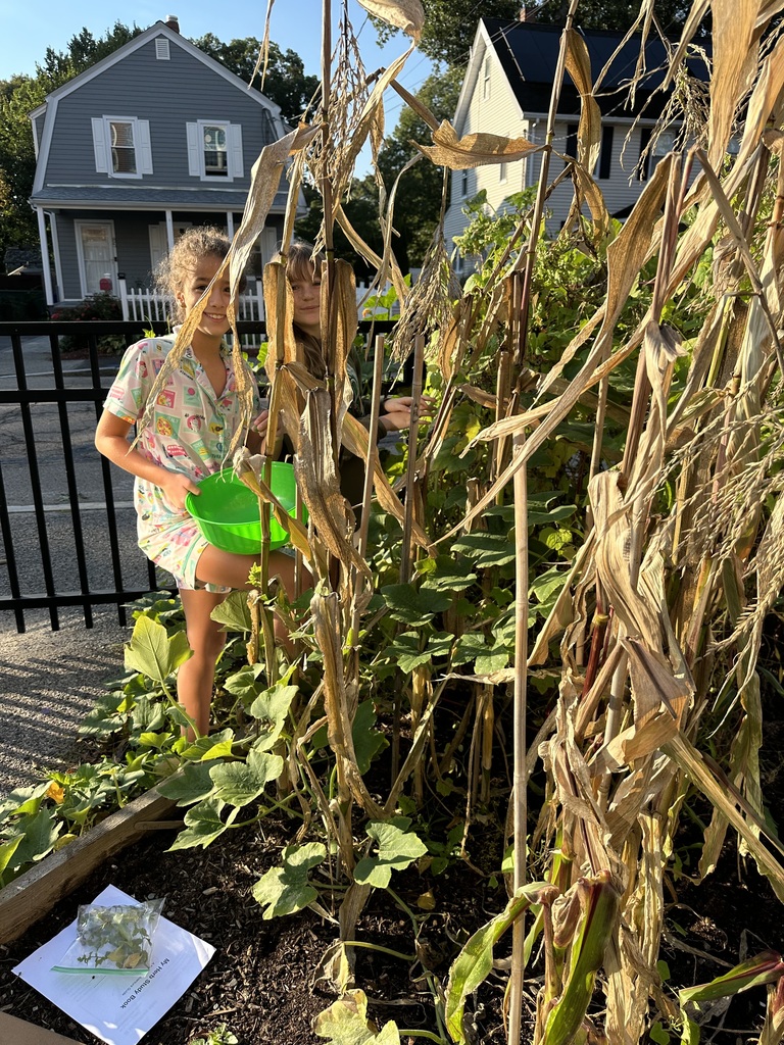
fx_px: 725
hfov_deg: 56.8
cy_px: 522
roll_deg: -2.1
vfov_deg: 71.6
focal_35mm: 24
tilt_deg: -15.9
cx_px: 392
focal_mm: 6.86
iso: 80
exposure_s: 1/1473
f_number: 1.78
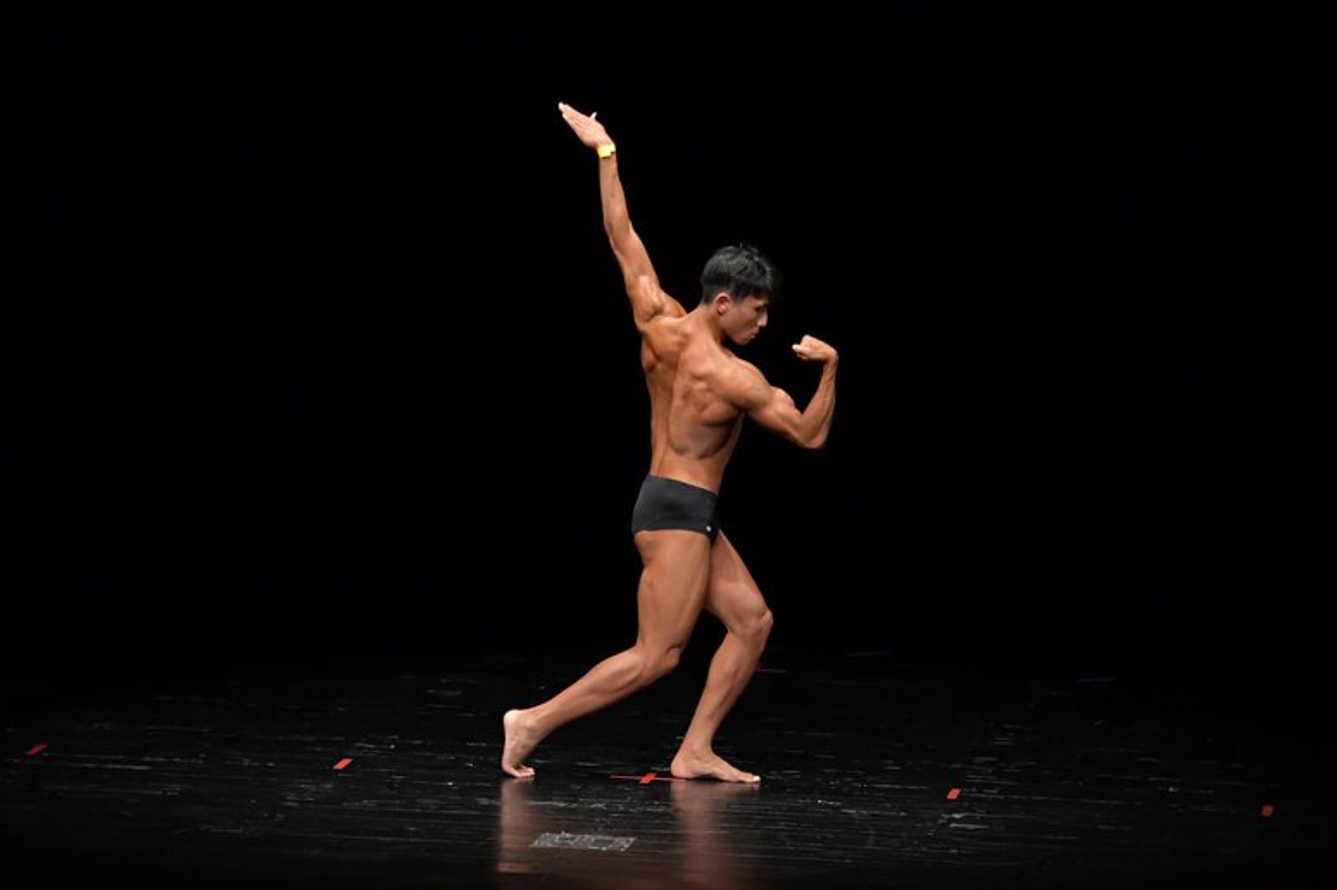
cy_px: 445
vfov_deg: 6.3
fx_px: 8055
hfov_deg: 9.5
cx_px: 668
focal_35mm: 217
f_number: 5.6
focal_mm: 145
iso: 3200
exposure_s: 1/400
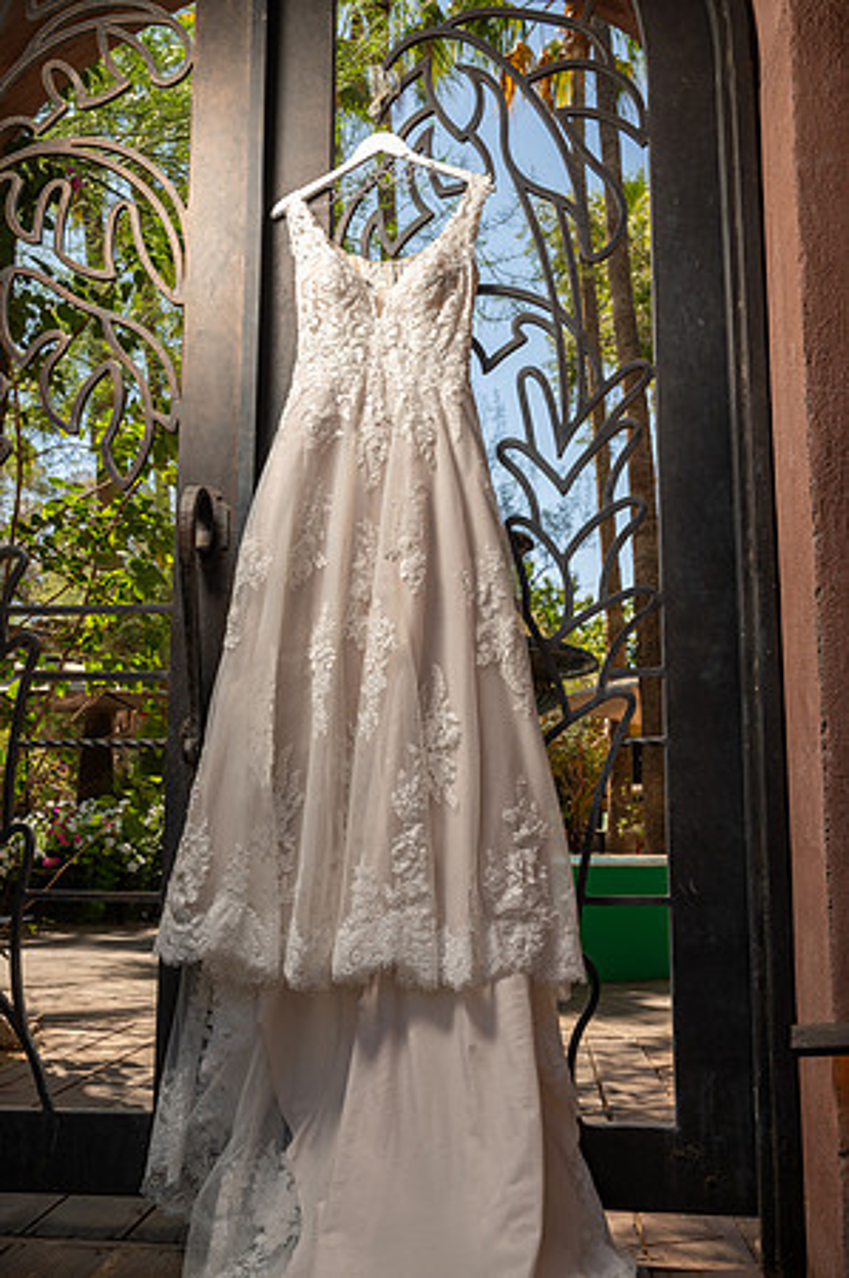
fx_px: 1223
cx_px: 424
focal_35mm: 34
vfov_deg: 55.2
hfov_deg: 38.3
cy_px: 639
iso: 50
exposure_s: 1/200
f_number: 8
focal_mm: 34.5
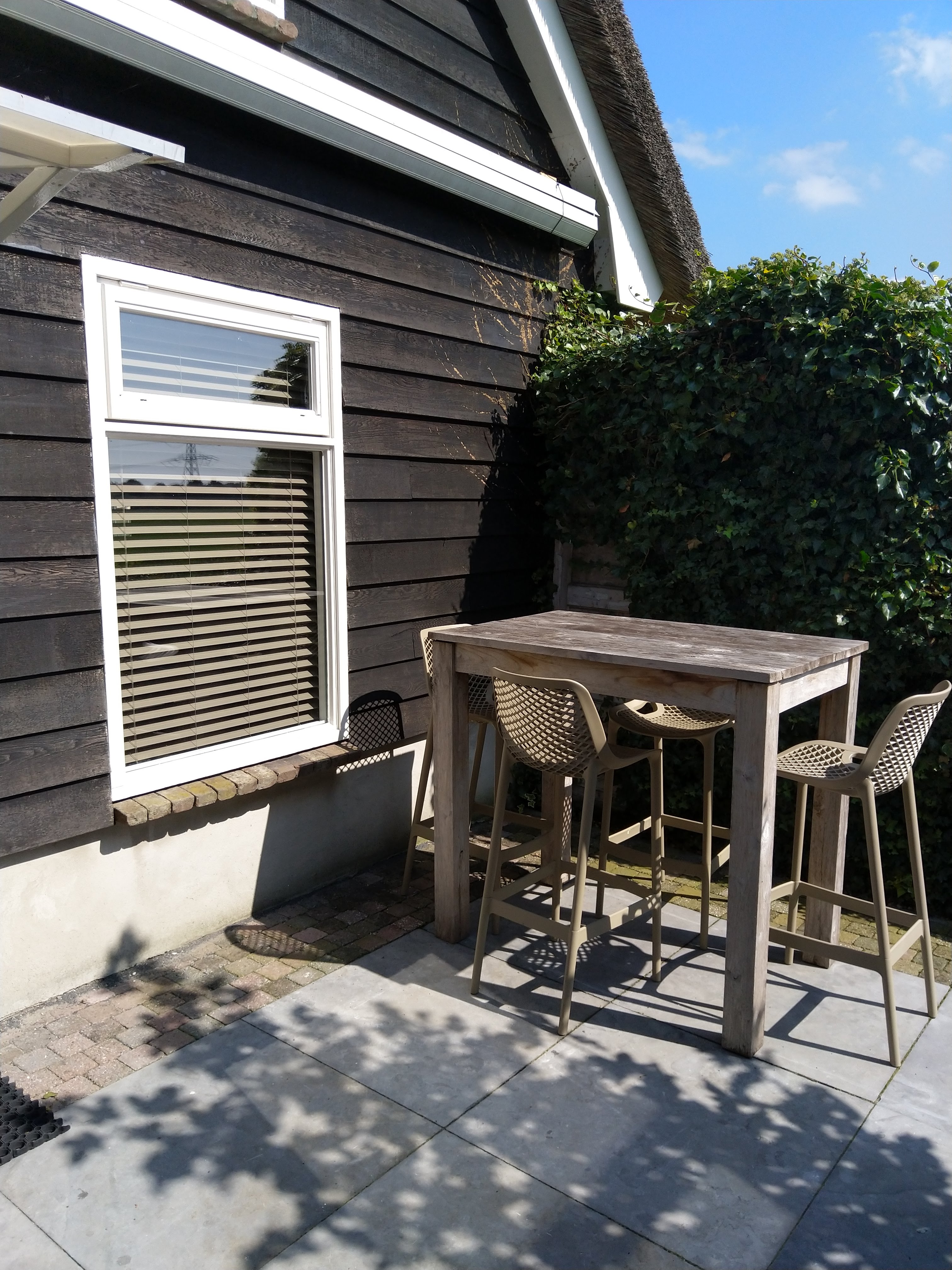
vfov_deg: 69.4
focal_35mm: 25
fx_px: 917
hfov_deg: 54.9
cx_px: 476
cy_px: 635
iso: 100
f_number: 1.75
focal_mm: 4.28
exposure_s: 1/2249
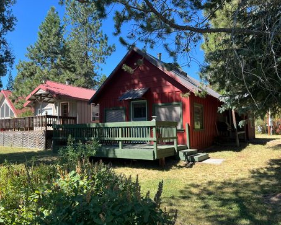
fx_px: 233
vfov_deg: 51.6
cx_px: 128
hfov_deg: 62.1
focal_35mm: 28
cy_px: 114
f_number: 1.5
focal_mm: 5.7
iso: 50
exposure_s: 1/1209
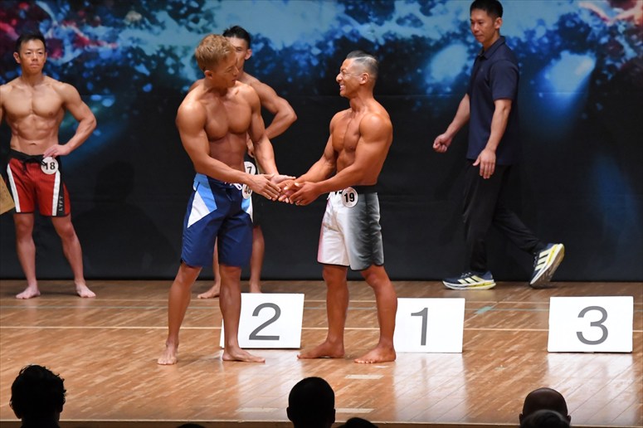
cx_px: 322
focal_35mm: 255
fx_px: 4552
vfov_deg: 5.4
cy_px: 214
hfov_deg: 8.1
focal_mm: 170
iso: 6400
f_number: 5.6
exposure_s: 1/400
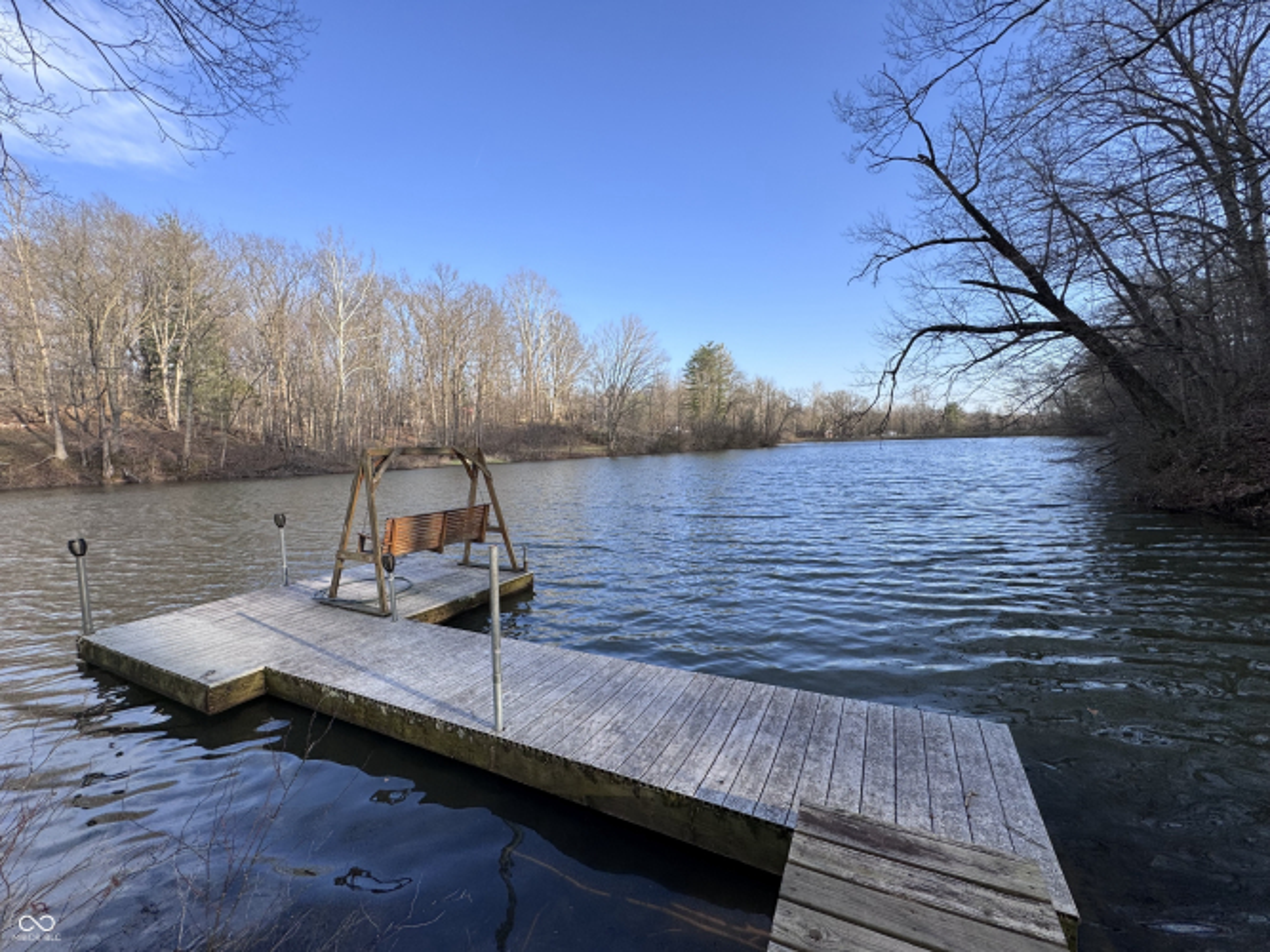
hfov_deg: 102.1
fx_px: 514
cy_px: 476
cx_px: 635
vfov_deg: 85.7
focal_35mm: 14
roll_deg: +2.3
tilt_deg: -3.9
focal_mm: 2.22
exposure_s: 1/681
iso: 40
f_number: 2.2
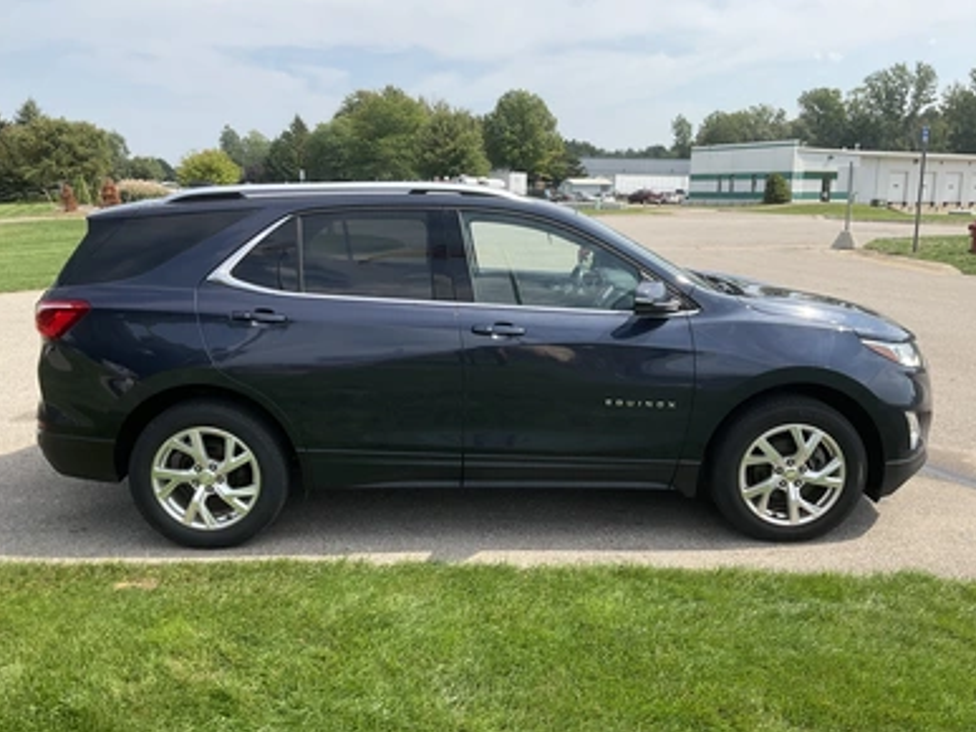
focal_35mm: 30
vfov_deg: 46.8
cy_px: 356
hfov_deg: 60.0
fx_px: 846
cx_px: 494
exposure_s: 1/1412
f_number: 1.8
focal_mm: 3
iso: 25
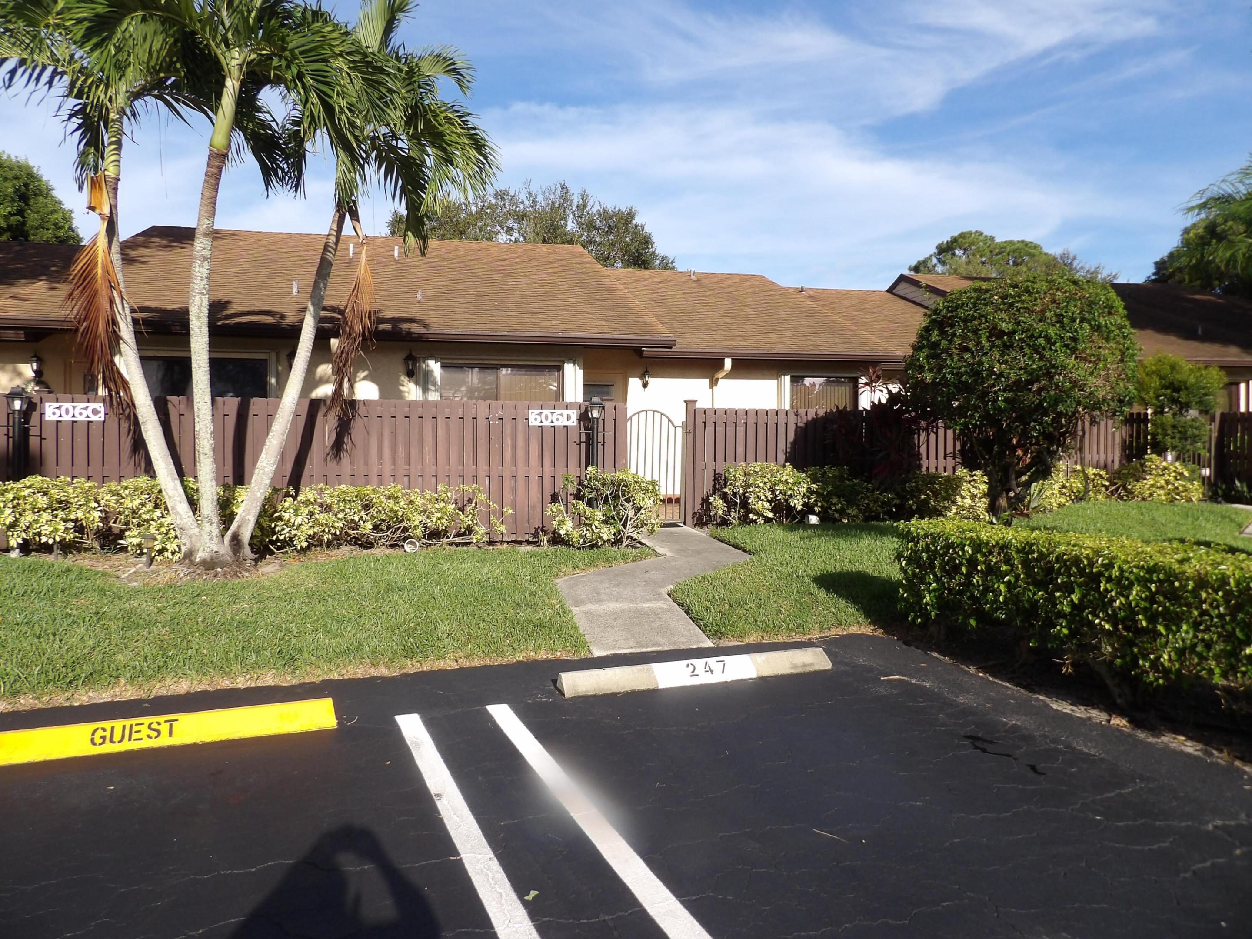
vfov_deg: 56.8
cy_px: 470
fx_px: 868
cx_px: 626
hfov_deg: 71.6
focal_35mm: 24
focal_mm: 4.3
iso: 100
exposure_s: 1/967
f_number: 3.2
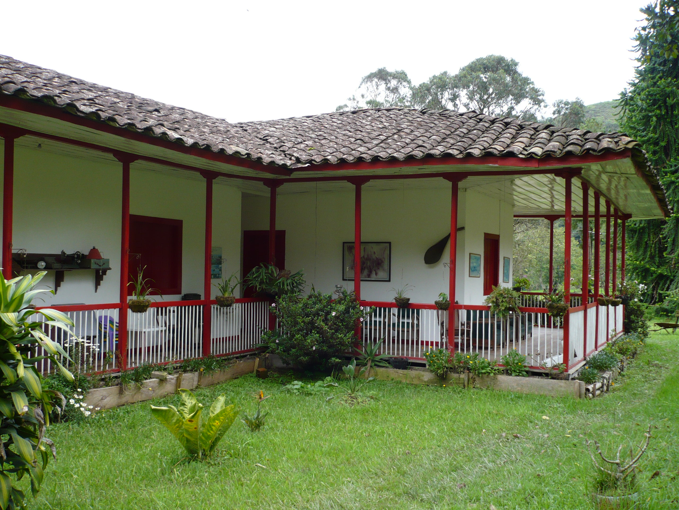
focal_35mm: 35
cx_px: 340
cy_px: 255
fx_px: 687
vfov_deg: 40.7
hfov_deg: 52.6
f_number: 2.8
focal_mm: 5.8
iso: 100
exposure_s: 1/160
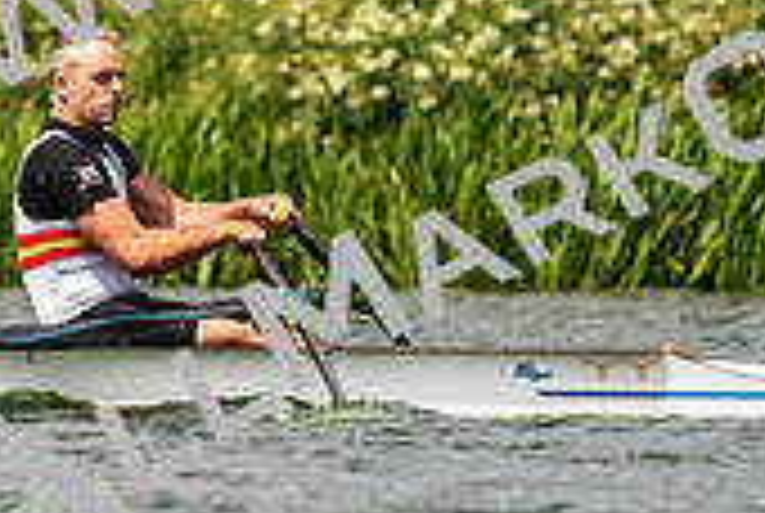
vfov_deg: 1.3
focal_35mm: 1093
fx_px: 23267
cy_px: 196
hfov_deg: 1.9
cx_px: -432
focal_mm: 321
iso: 250
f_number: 6.3
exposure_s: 1/2000
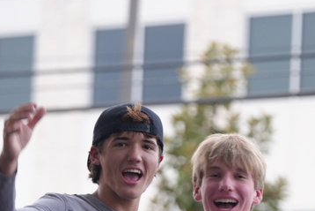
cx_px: 338
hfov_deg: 5.4
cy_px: 281
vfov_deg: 3.6
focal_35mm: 378
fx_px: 3309
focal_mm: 132
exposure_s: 1/160
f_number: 4
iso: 1250
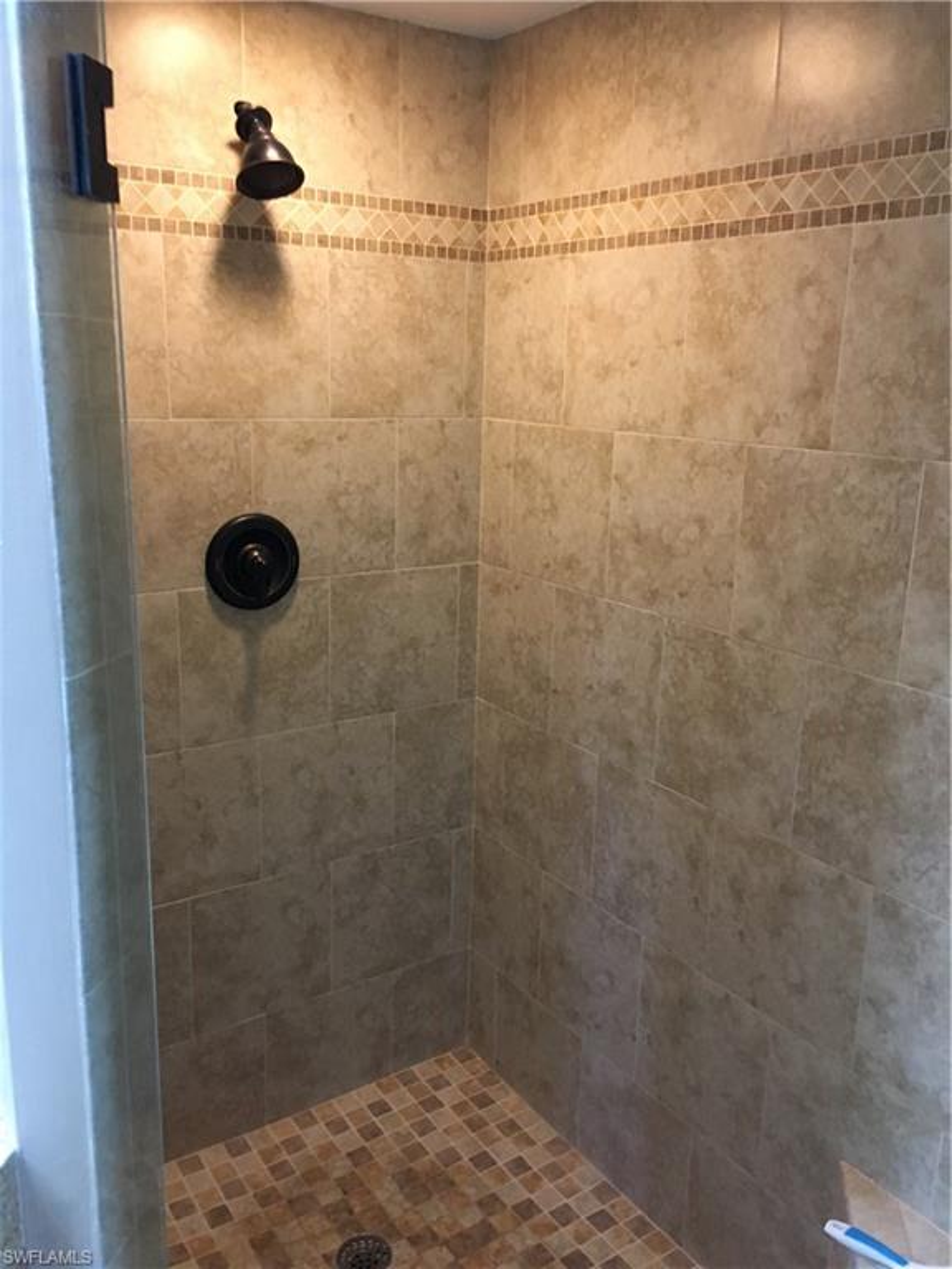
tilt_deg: -11.9
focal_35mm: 29
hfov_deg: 48.2
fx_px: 1063
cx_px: 476
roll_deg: -2.0
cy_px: 634
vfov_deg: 61.7
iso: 200
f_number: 2.2
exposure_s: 1/17
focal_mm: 4.15
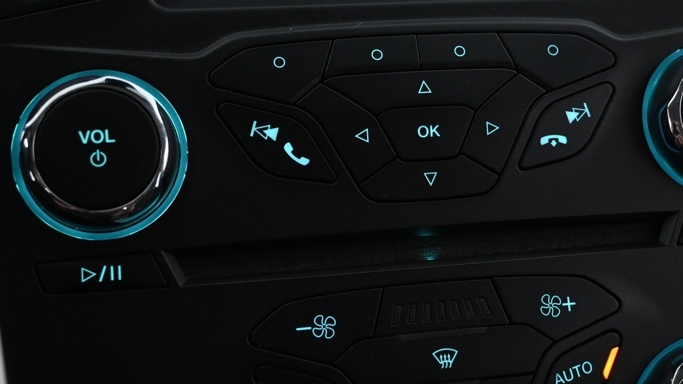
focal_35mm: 57
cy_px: 151
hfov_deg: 36.6
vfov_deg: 21.1
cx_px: 392
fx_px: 1031
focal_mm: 30.5
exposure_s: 1/50
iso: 3600
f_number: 4.8
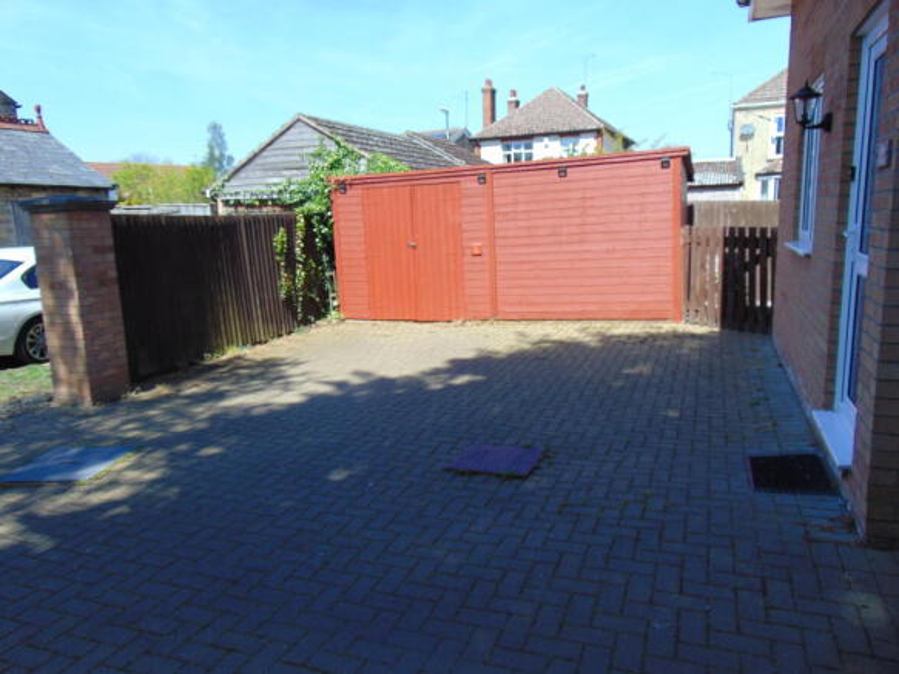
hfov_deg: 69.4
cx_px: 450
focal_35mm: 25
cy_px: 337
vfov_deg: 54.9
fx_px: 649
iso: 80
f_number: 3
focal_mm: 4.5
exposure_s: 1/640
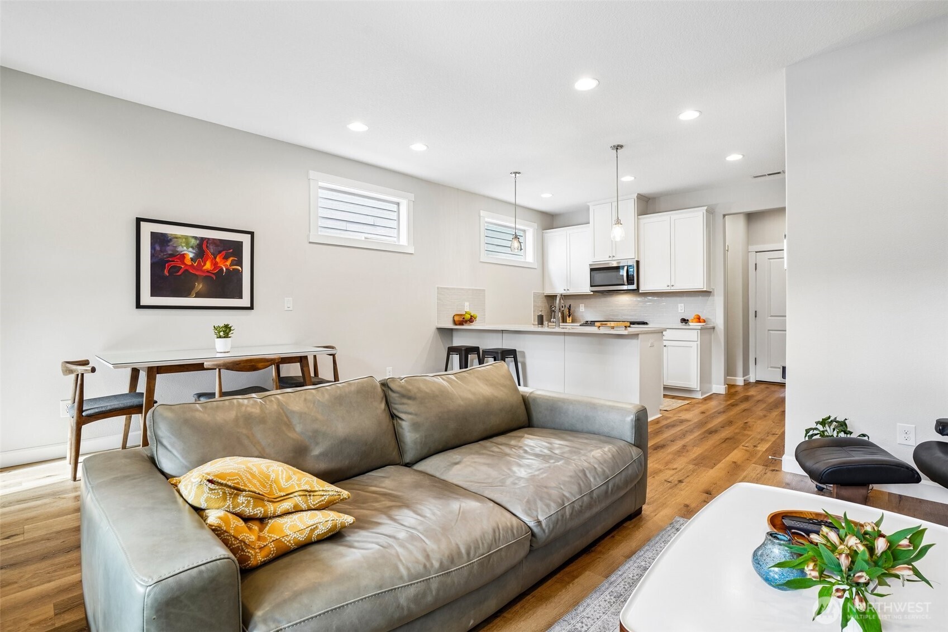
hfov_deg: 96.7
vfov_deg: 73.7
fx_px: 421
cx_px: 474
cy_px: 316
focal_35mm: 16
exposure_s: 1/15
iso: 400
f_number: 8
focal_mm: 16
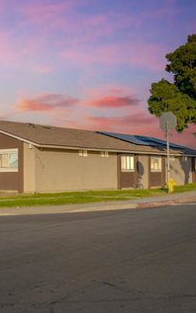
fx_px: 462
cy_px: 157
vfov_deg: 37.5
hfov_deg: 23.2
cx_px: 13
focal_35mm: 54
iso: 125
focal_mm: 35
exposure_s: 1/1250
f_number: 8
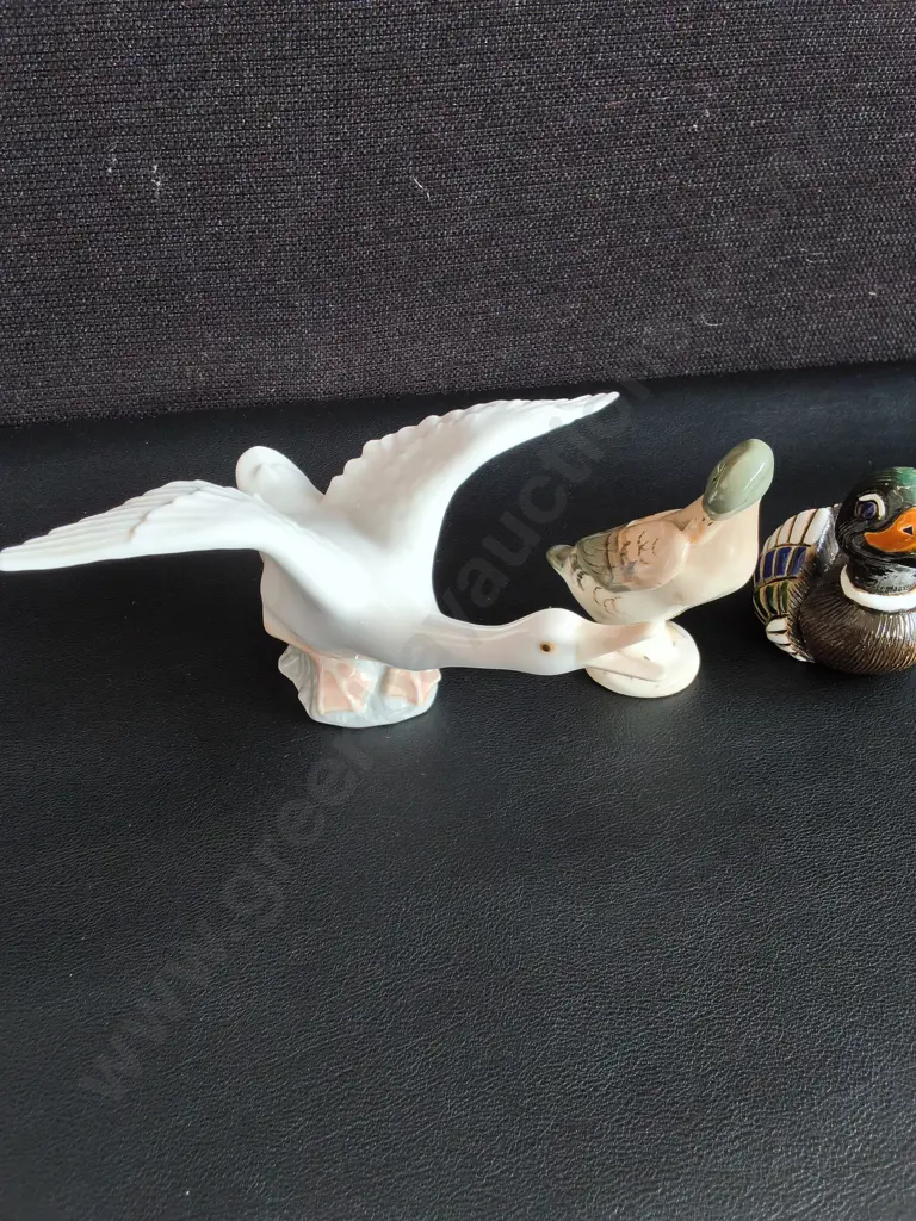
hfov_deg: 51.4
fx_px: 953
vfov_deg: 65.3
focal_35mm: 27
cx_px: 458
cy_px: 610
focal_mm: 2.87
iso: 100
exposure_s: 1/120
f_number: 2
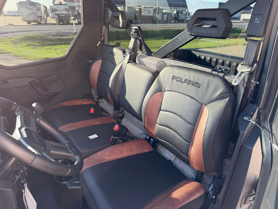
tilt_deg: -25.4
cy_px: 104
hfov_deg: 71.6
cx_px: 139
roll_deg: -0.8
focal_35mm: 24
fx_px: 193
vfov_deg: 56.8
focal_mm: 6.76
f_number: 1.78
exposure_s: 1/144
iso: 50
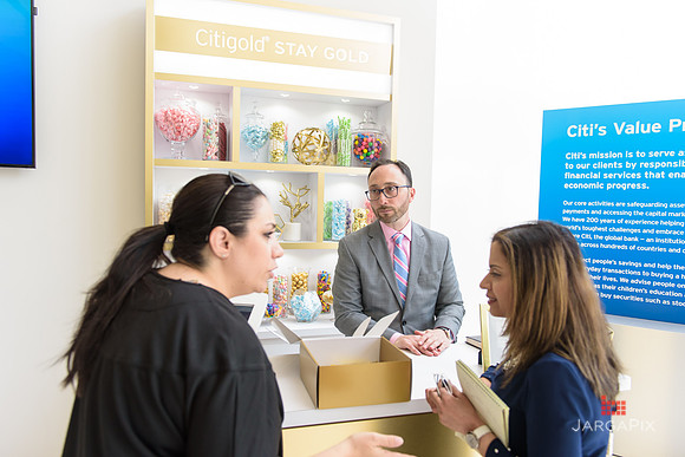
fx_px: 514
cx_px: 342
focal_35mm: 27
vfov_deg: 48.0
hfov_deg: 67.4
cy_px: 228
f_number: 3.2
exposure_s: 1/250
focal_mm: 27
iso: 500
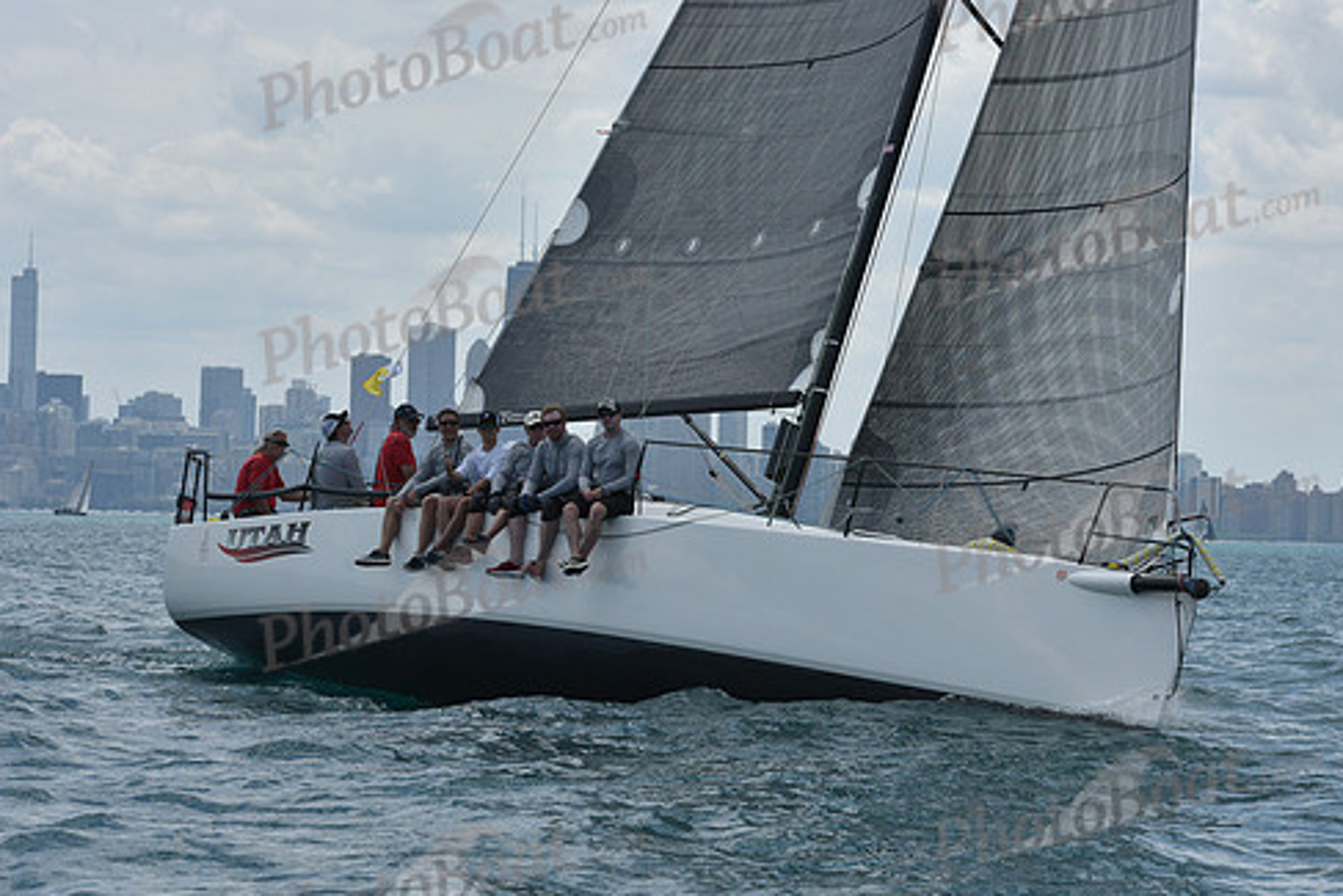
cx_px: 791
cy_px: 418
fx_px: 4440
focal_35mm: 119
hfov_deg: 17.2
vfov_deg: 11.5
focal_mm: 100
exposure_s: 1/1250
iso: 250
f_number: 9
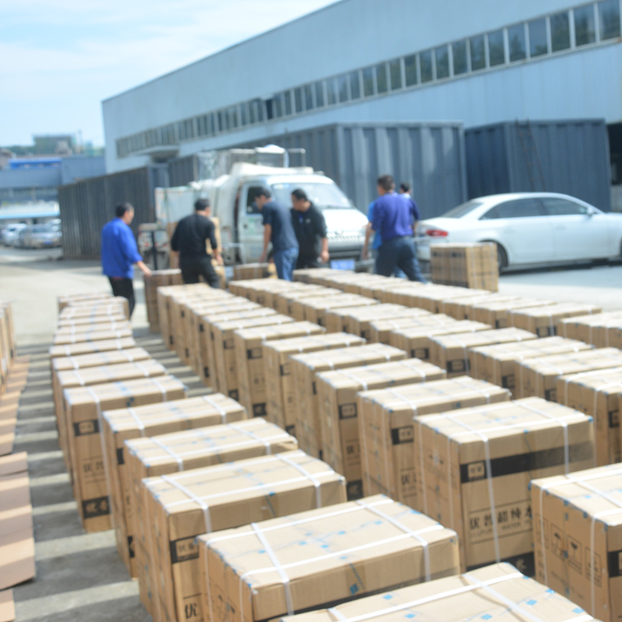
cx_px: 461
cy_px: 280
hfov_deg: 35.3
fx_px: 955
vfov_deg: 36.0
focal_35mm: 47
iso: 320
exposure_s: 1/800
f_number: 5.6
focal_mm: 22
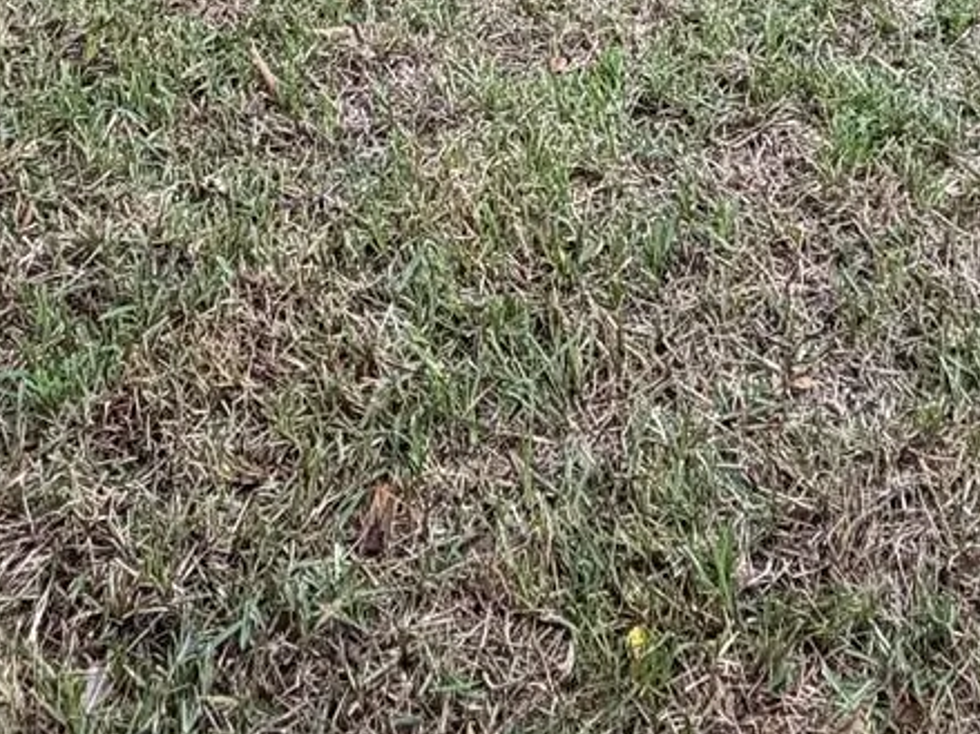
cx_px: 721
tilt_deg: -13.6
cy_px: -513
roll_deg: +0.1
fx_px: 1443
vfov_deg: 21.3
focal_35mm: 51
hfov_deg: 36.7
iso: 125
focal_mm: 2.22
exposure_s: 1/121
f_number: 2.2
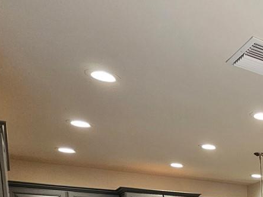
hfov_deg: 28.4
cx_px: 384
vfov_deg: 24.5
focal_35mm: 47
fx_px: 357
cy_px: 290
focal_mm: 2.2
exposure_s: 1/60
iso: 160
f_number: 2.2
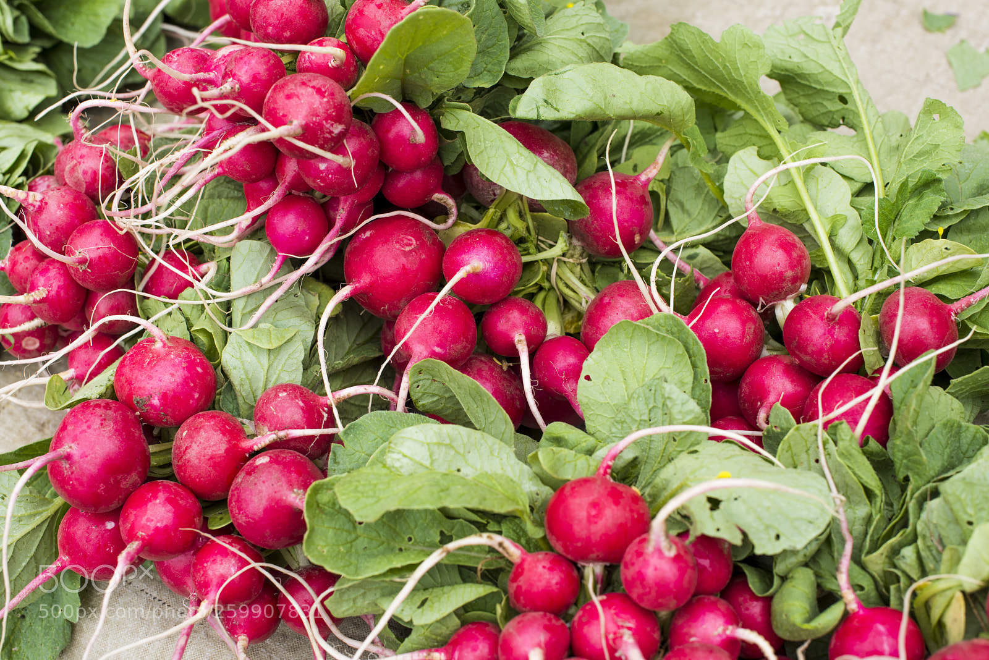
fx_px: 1374
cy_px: 330
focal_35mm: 50
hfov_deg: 39.6
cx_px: 494
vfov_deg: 27.0
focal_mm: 50
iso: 400
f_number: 8
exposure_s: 1/100
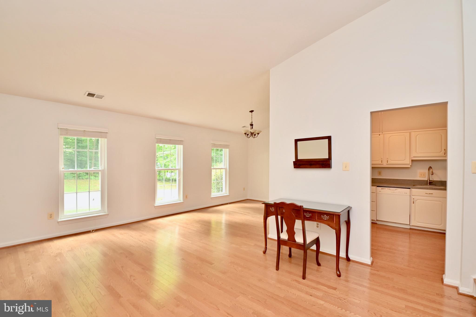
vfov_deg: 77.3
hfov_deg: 100.4
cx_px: 238
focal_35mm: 15
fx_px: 198
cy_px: 158
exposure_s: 1/6
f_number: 7.1
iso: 200
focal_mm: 10
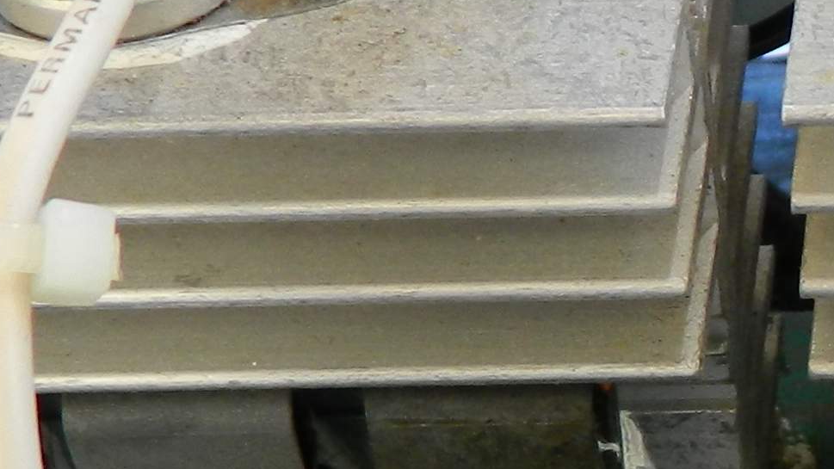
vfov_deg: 7.1
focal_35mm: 170
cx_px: 1322
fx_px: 3759
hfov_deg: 12.0
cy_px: 503
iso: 80
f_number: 3.3
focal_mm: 6.2
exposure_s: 1/100
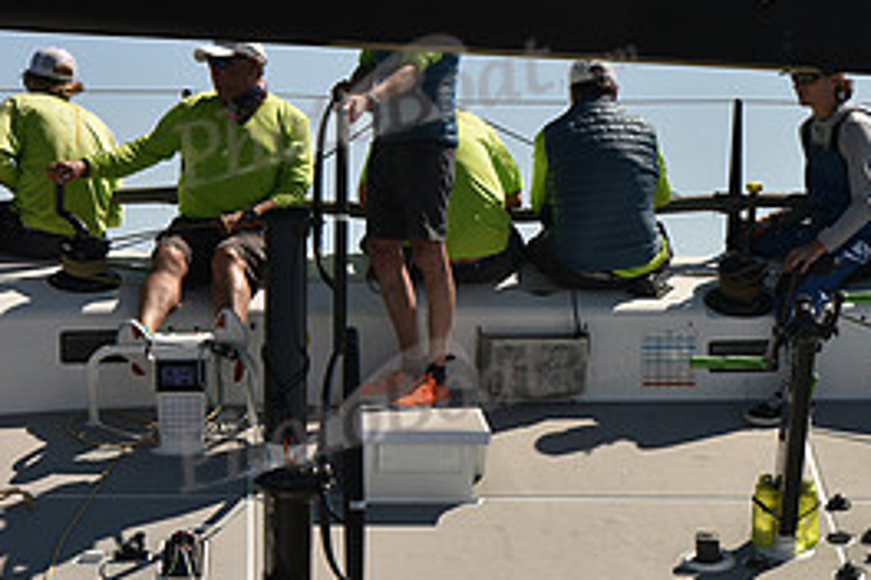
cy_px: 532
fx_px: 3726
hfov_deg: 13.2
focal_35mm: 154
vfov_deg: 8.9
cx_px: 812
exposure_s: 1/800
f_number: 6.3
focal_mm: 70
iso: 250
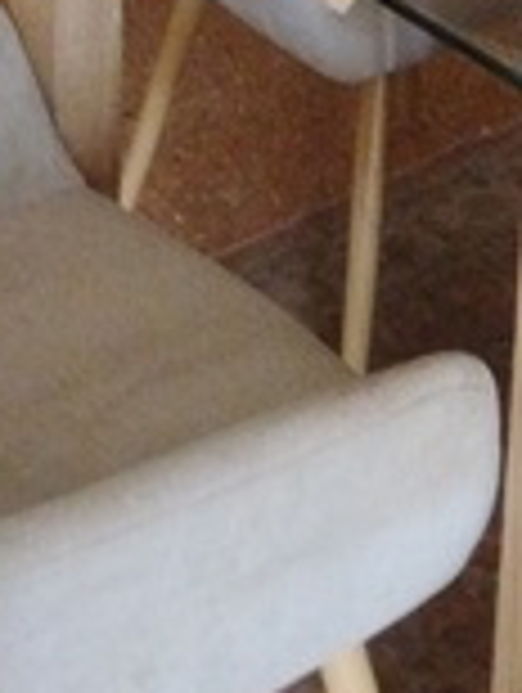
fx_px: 2186
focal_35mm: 109
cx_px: 810
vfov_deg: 15.7
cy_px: -518
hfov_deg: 12.8
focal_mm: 4.26
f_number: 1.8
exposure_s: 1/24
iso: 2775
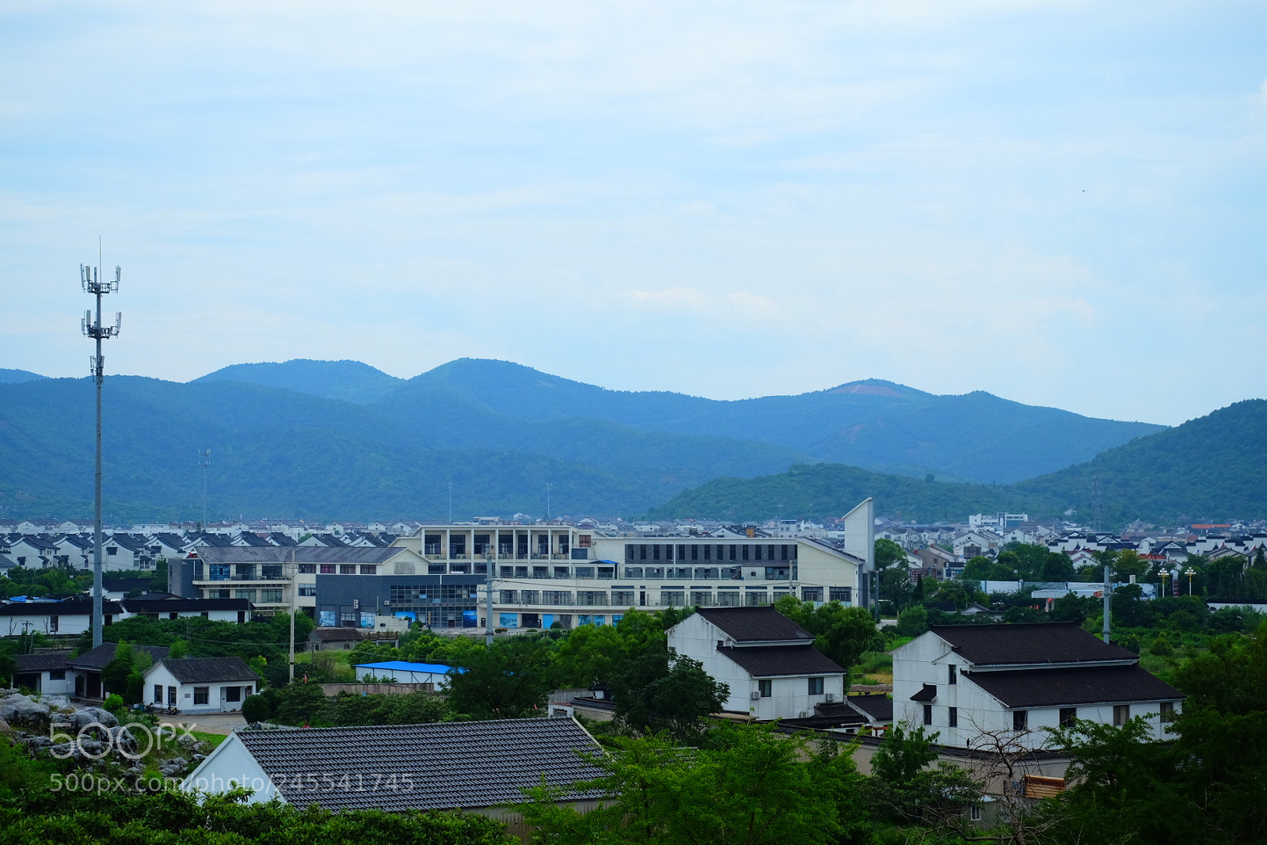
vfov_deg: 18.2
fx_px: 2640
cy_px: 422
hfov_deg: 27.0
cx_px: 634
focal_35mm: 75
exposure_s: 1/2500
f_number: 5
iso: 400
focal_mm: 50
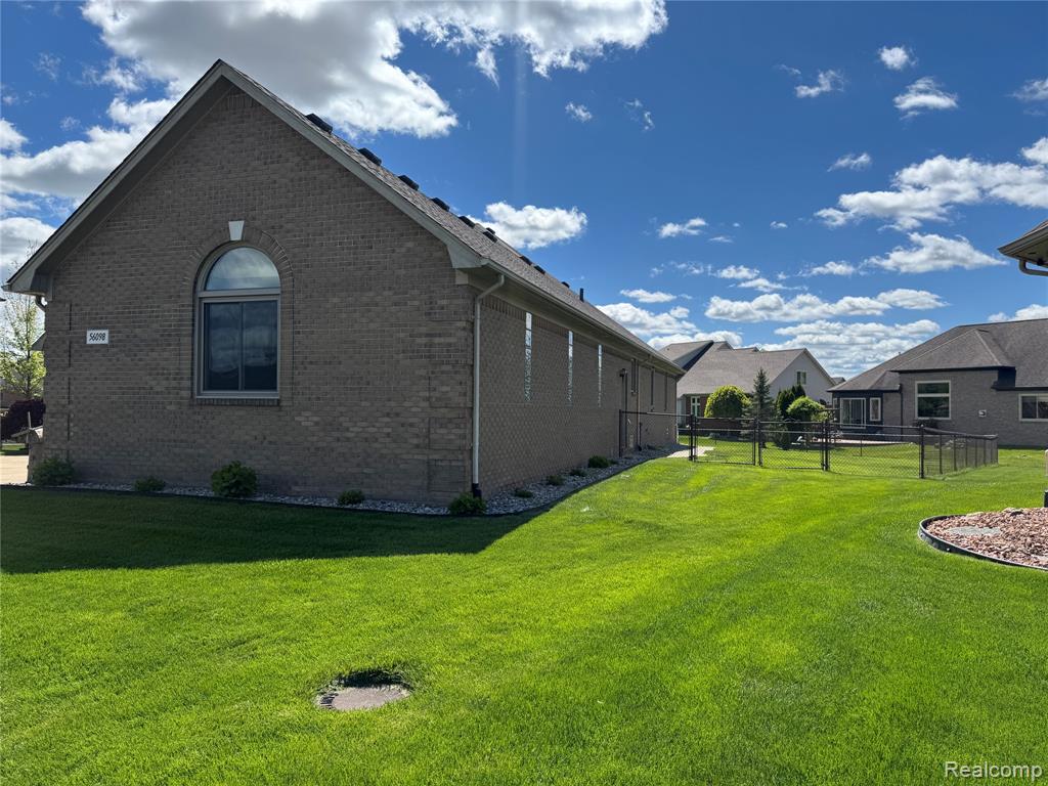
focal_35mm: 24
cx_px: 524
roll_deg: -1.2
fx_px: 727
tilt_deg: +1.2
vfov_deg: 56.8
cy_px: 393
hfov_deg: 71.6
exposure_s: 1/5814
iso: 80
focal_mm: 6.76
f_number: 1.78
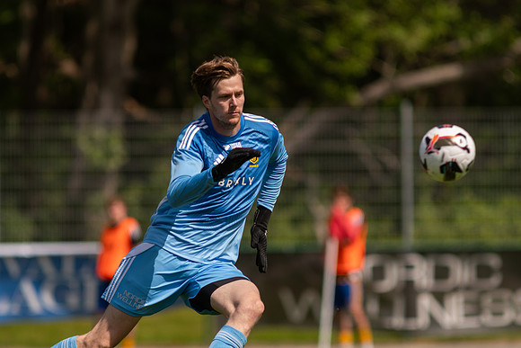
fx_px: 6514
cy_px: 174
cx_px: 260
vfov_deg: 3.1
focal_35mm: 450
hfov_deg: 4.6
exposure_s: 1/1600
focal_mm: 300
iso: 100
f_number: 3.2
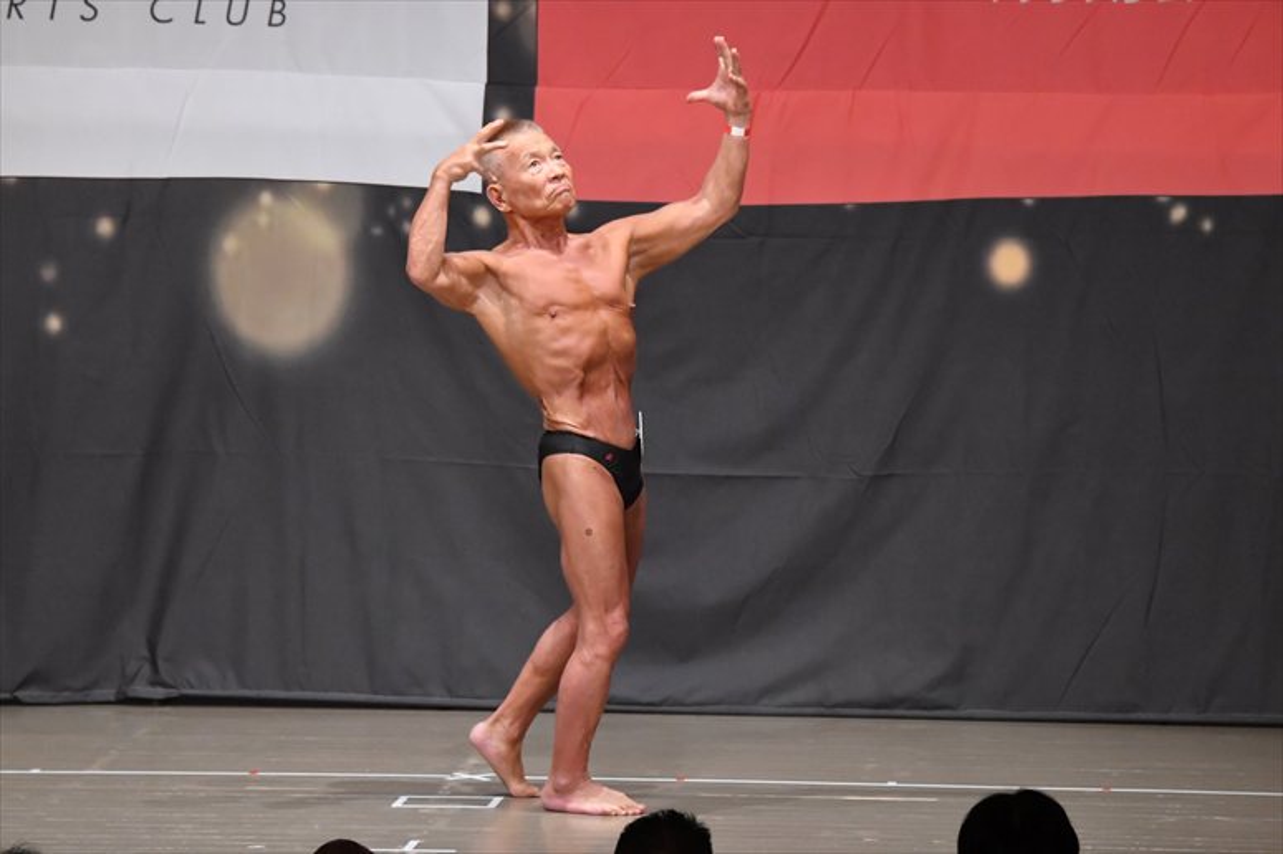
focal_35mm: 217
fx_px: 7730
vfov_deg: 6.3
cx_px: 642
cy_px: 427
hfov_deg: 9.5
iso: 6400
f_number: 5.6
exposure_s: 1/400
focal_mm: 145
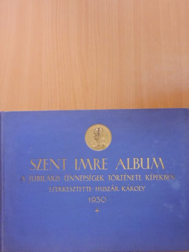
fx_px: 328
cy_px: 126
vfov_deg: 42.1
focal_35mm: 45
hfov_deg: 32.2
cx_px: 94
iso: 1400
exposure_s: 1/100
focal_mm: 8.1
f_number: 4
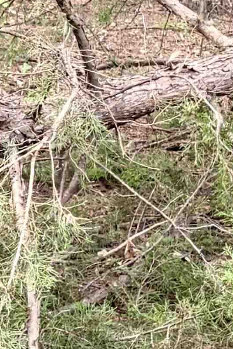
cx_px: -436
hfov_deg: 7.5
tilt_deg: -23.3
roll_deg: +0.4
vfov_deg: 12.4
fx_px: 1593
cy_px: 2
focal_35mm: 164
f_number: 1.6
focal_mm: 5.96
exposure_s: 1/121
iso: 80
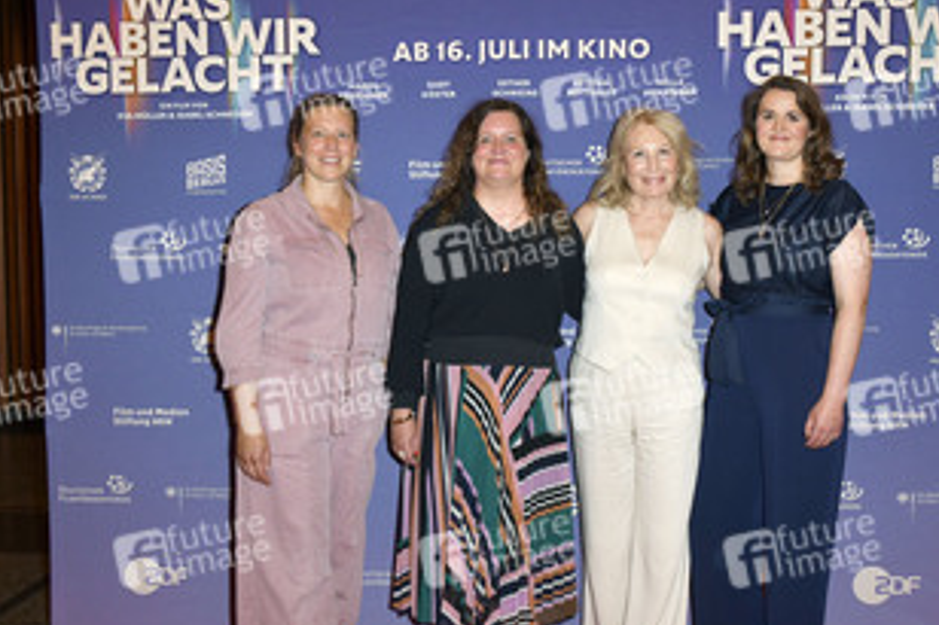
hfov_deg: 47.3
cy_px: 323
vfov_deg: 32.6
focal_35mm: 41
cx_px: 538
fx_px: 1069
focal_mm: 28
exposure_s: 1/200
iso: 640
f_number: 5.6
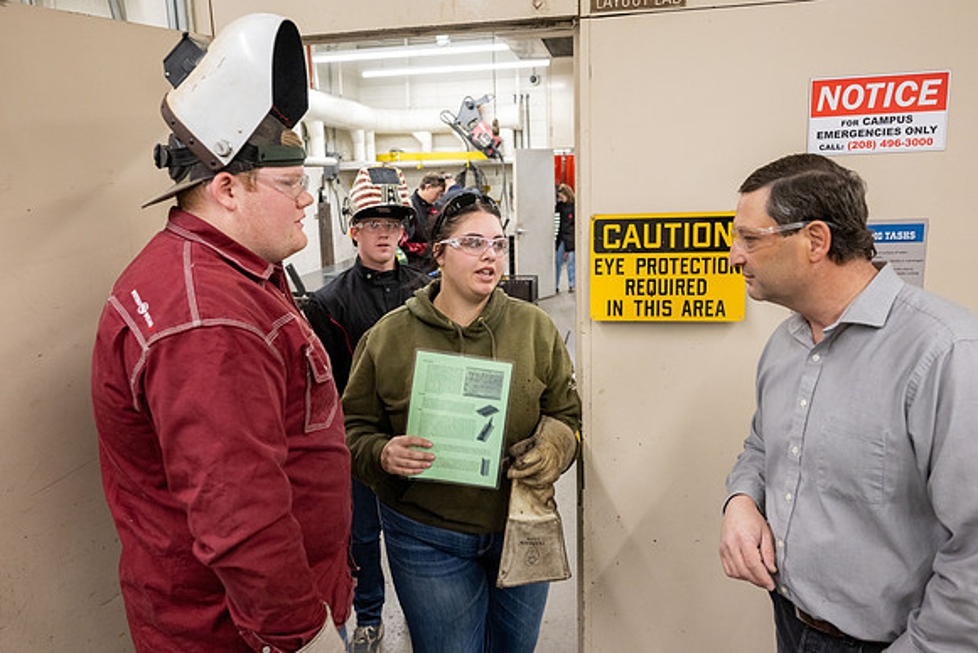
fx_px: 693
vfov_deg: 50.4
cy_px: 326
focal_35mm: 26
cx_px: 489
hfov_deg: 70.4
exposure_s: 1/200
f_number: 4
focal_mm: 25.5
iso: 1600
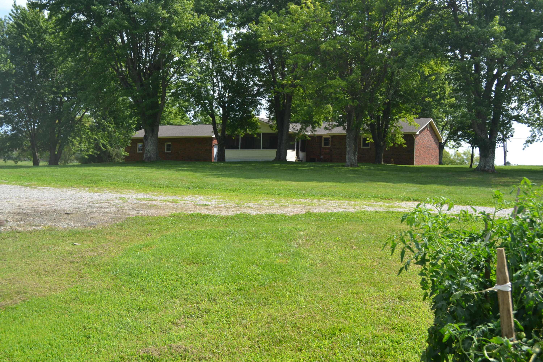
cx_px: 272
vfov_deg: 36.9
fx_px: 543
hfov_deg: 53.1
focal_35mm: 36
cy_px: 181
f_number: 7.1
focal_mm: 24
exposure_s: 1/200
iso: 100
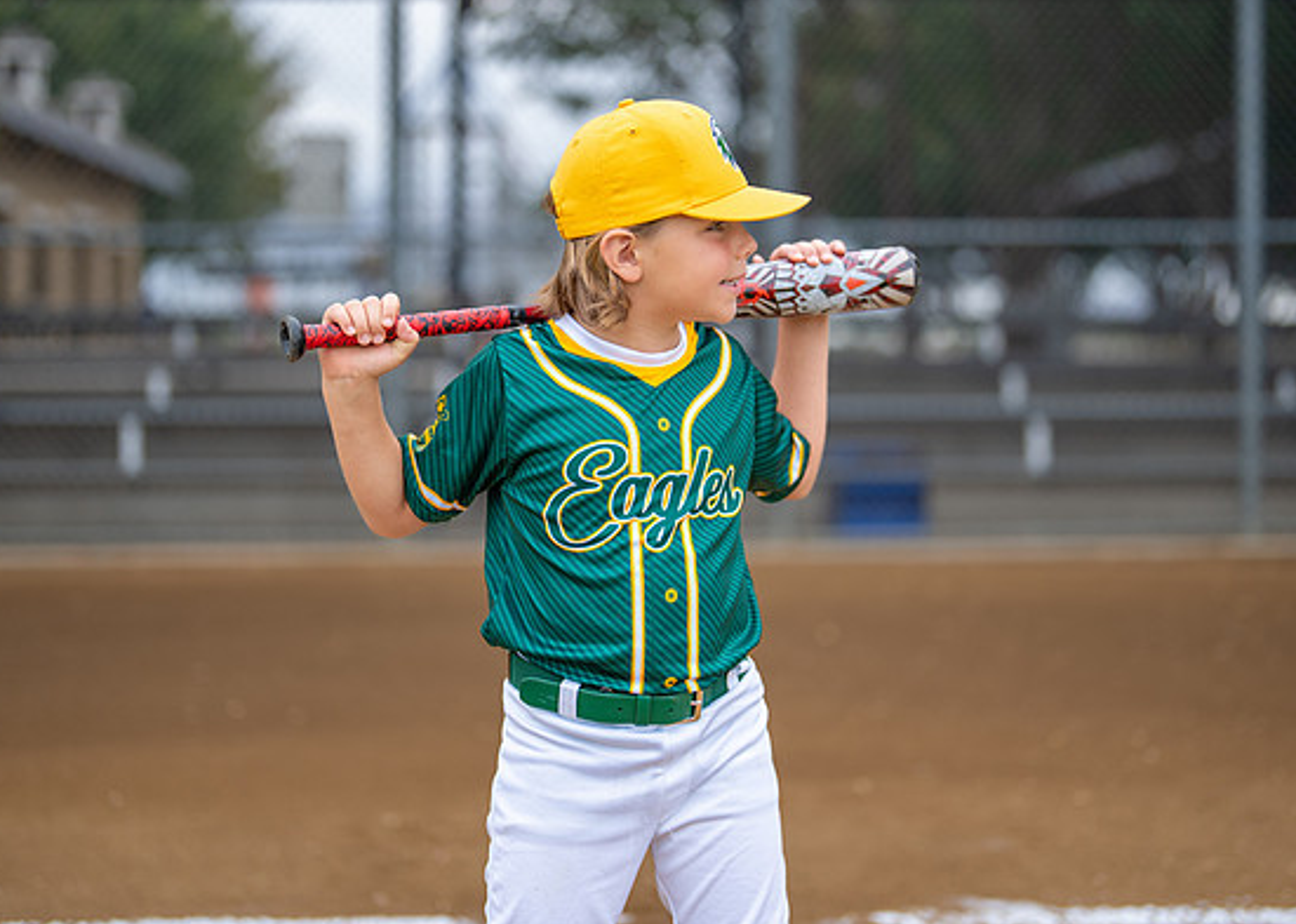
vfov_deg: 21.8
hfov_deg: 30.3
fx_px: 2391
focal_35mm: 65
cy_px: 372
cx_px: 675
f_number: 1.2
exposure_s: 1/2500
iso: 160
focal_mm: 50
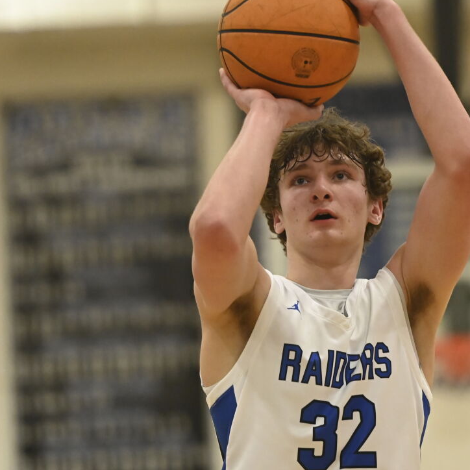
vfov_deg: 4.5
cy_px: 234
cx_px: 389
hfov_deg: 4.5
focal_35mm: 393
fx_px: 6037
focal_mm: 190
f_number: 2.8
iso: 6400
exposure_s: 1/640
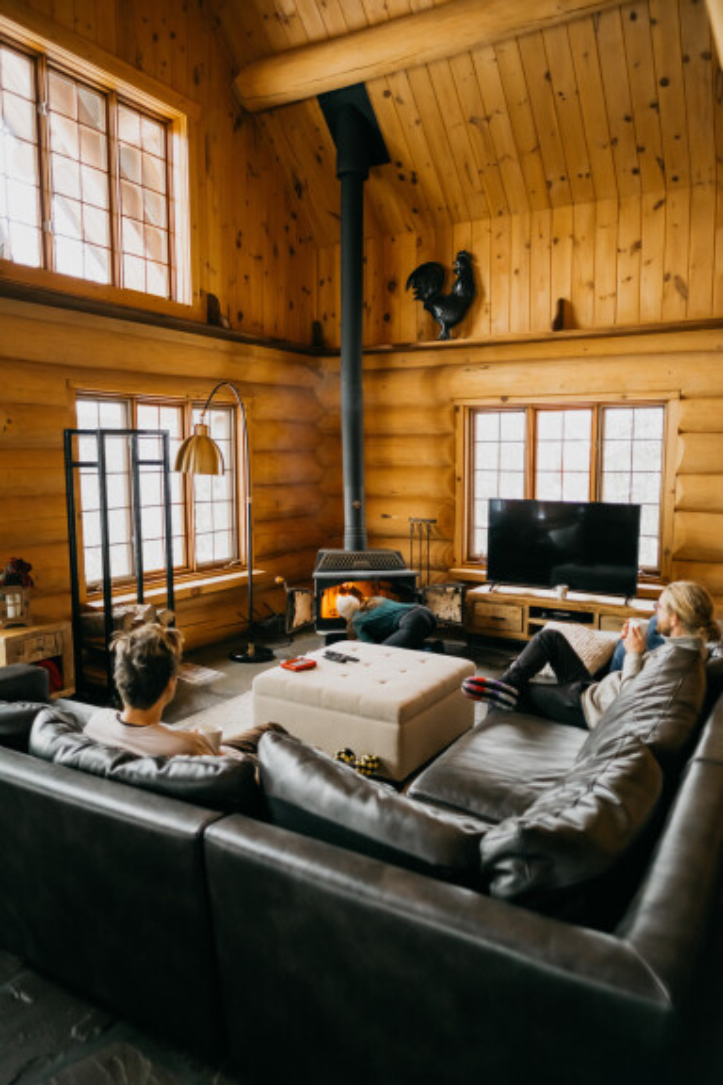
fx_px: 723
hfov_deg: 53.1
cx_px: 362
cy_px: 542
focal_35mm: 24
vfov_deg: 73.7
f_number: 1.4
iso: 640
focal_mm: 16
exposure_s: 1/250
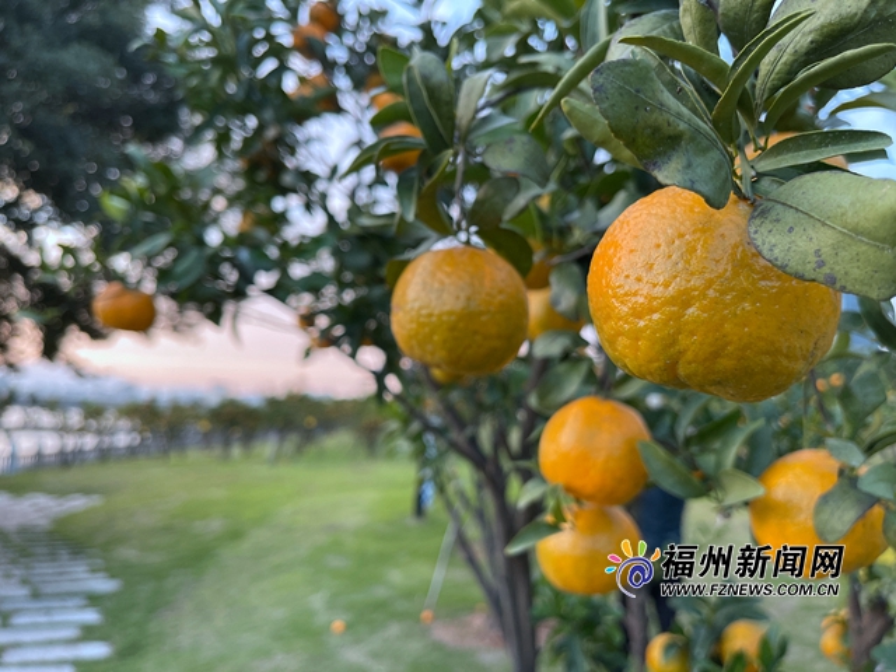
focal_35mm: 26
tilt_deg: +6.5
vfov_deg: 53.1
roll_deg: -3.6
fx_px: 673
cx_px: 448
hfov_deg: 67.3
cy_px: 336
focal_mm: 5.1
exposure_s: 1/121
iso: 80
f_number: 1.6
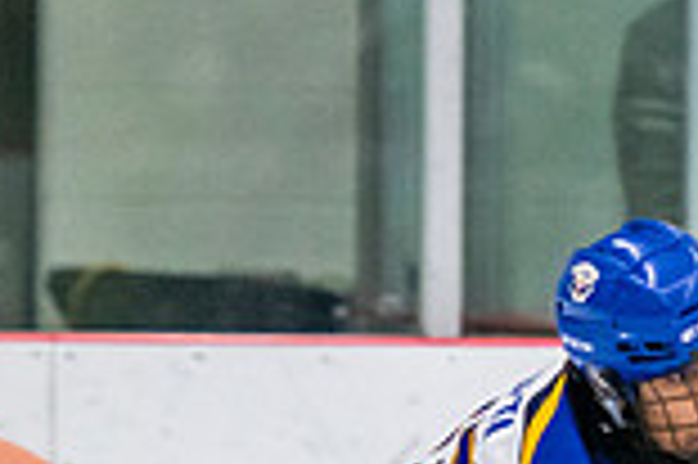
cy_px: 561
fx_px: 17857
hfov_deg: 2.2
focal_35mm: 922
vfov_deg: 1.5
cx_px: 704
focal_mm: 135
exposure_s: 1/640
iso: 2000
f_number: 3.2
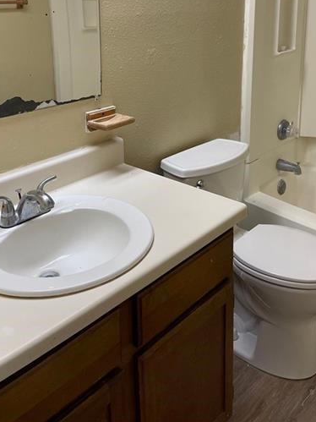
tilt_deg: -12.3
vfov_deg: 45.0
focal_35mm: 40
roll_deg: -0.4
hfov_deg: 35.9
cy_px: 98
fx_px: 487
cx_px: 183
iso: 100
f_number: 1.6
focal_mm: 5.1
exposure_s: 1/120
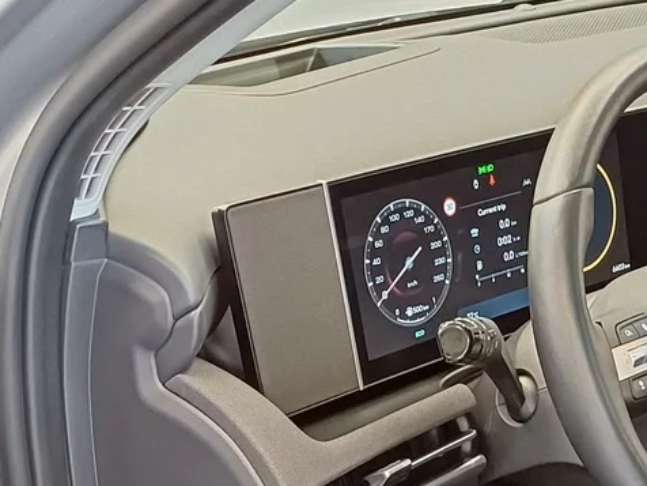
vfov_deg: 16.6
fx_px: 1570
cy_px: 626
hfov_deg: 22.7
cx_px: 578
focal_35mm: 84
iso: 1000
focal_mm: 4.65
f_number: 1.8
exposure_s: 1/20
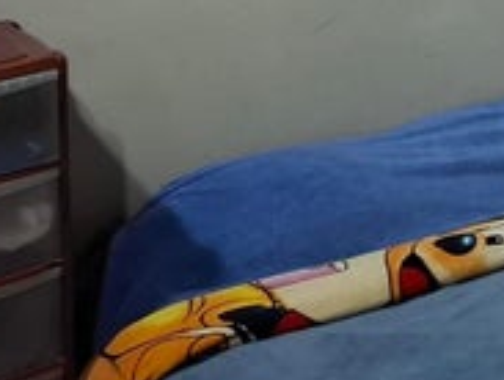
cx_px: 1092
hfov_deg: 14.3
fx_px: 1561
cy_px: -361
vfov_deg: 12.4
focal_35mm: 107
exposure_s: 1/30
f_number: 1.8
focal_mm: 5.54
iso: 400
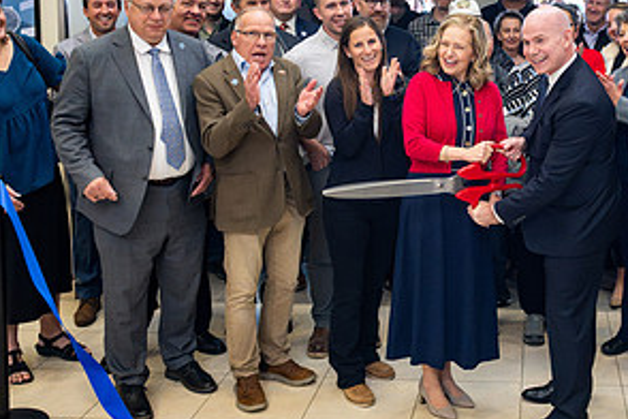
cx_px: 512
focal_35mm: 50
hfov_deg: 38.0
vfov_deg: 26.5
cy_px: 83
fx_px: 872
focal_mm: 24
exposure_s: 1/320
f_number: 4
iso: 4000
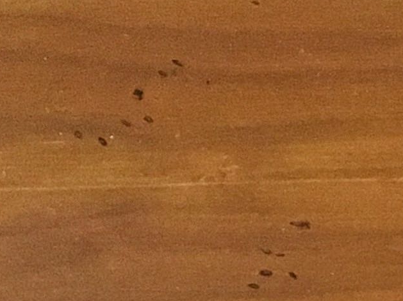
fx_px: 2164
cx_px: 1017
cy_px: 952
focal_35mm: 186
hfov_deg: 9.3
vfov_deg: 7.0
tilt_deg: -78.9
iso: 200
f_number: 2.2
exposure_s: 1/33
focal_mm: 4.15
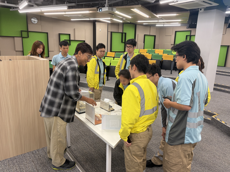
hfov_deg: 67.3
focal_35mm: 26
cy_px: 86
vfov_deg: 53.1
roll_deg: -1.6
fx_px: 173
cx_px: 115
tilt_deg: -11.9
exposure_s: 1/50
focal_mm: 5.96
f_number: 1.6
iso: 80
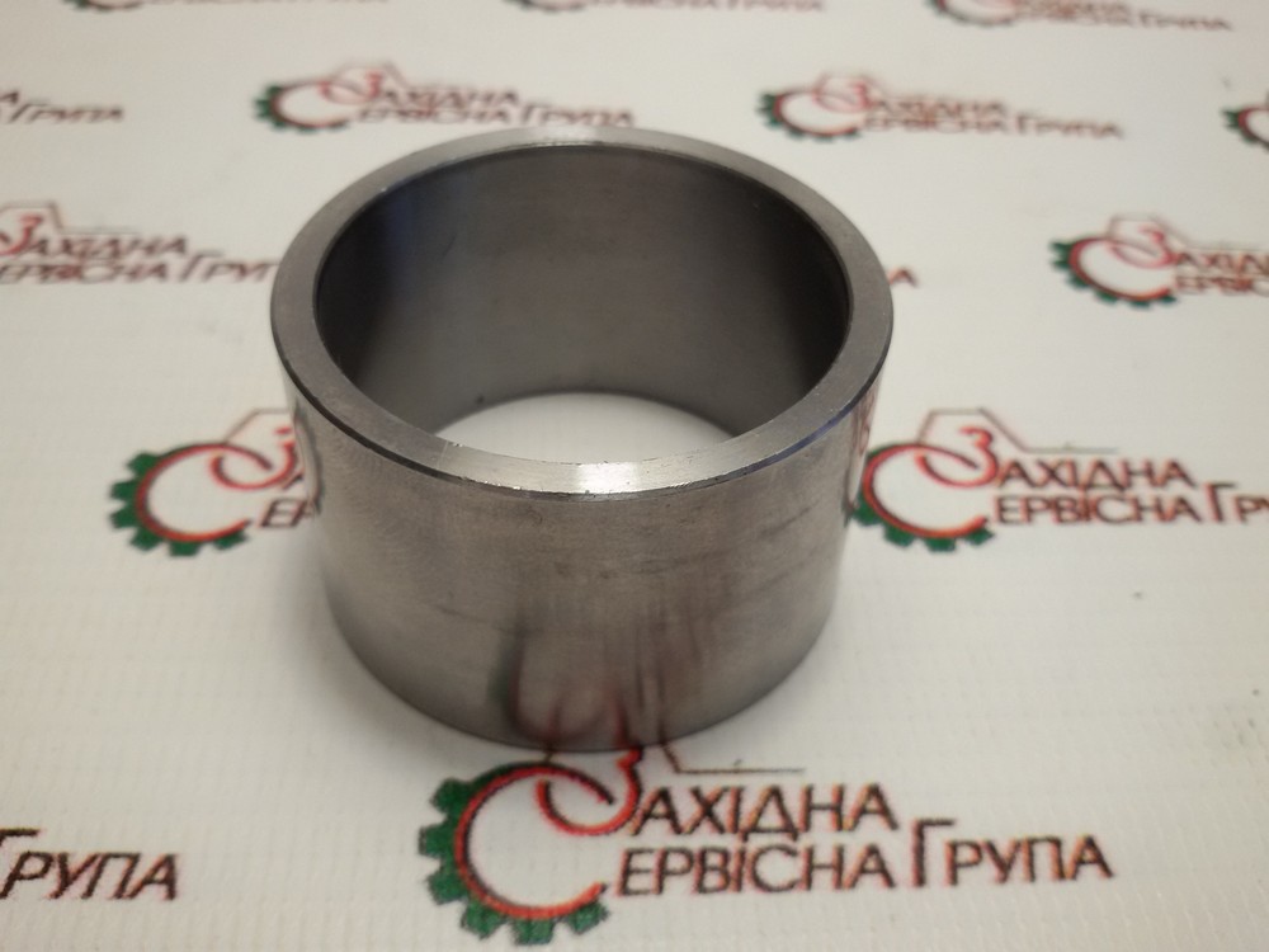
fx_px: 1136
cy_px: 476
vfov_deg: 45.4
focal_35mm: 31
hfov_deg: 58.4
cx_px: 634
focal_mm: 2.93
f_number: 2.4
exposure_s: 1/100
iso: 64
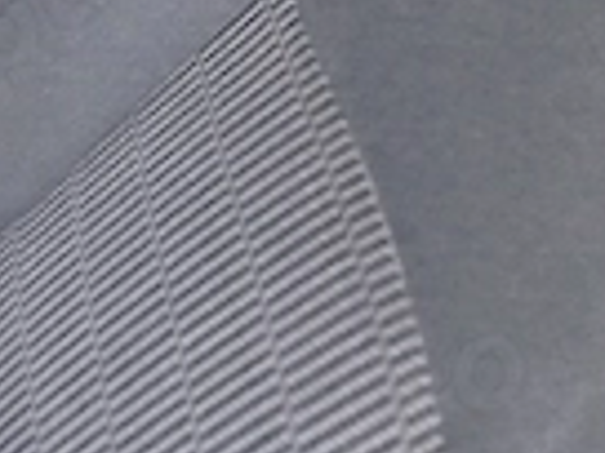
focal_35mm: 106
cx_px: -698
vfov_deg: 13.6
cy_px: -89
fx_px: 1853
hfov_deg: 14.5
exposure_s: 1/50
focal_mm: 5.31
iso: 64
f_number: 1.7
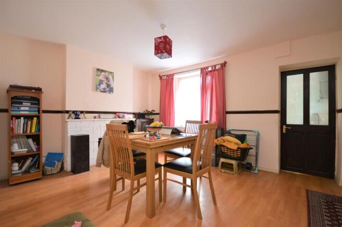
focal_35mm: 15
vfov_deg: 77.2
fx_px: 142
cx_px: 171
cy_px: 114
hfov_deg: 100.4
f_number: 5
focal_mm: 10
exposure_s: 1/6
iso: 100
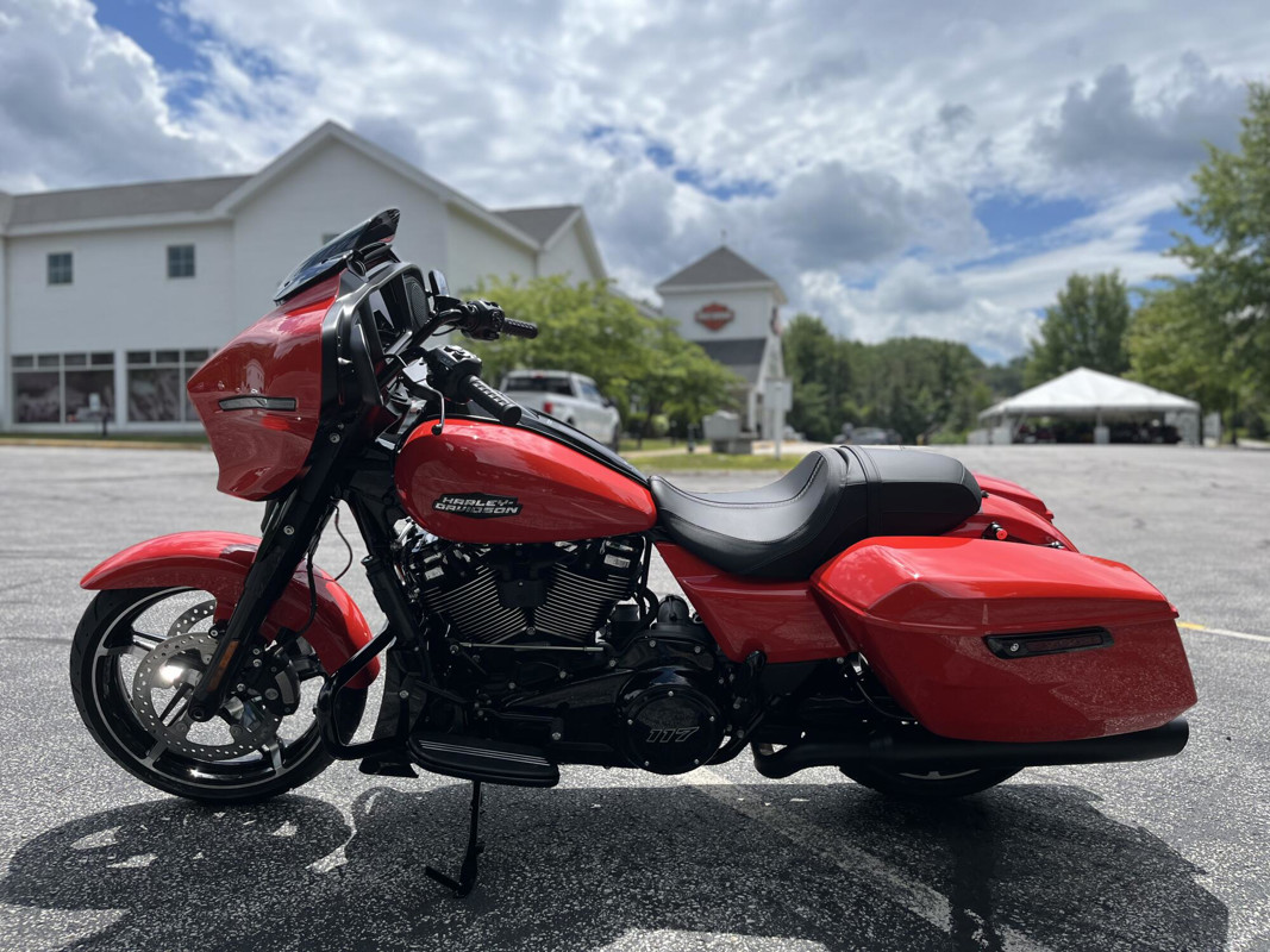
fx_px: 954
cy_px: 476
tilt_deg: -1.2
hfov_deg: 67.3
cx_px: 635
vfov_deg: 53.1
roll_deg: +0.6
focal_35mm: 26
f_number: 1.6
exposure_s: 1/5076
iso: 50
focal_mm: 5.1
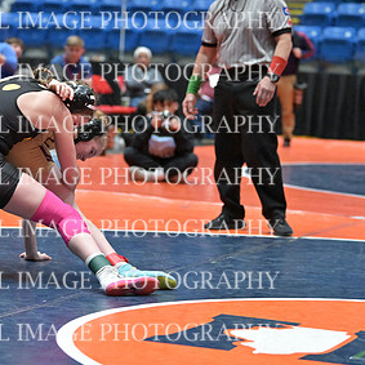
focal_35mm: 150
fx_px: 1789
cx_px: 93
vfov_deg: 11.6
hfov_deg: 11.6
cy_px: 150
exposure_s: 1/800
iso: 6400
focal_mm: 86
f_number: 2.8
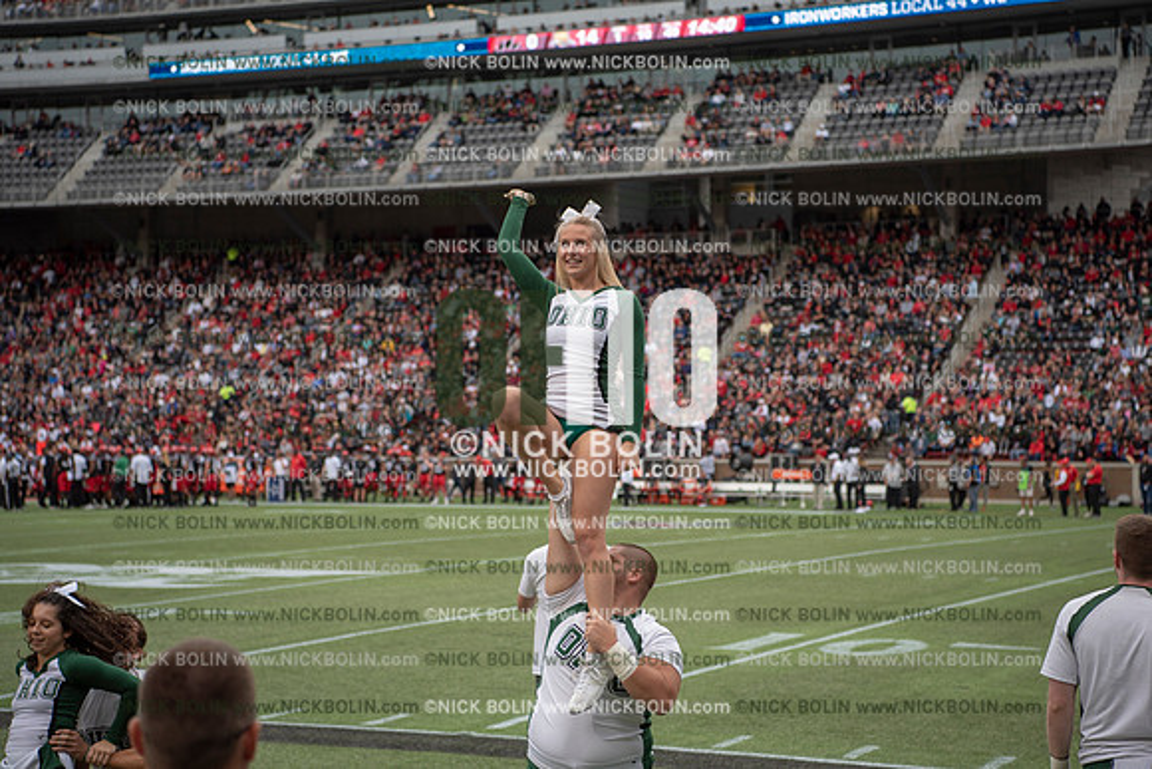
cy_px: 384
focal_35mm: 70
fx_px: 2240
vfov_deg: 19.5
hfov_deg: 28.8
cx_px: 576
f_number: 3.5
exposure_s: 1/1000
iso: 250
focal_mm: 70
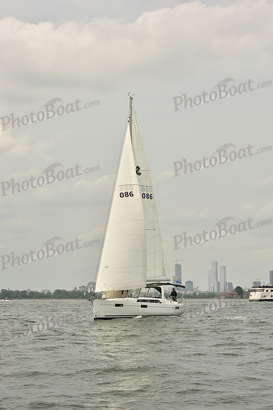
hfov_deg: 19.5
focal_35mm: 70
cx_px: 136
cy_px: 205
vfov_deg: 28.8
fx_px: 796
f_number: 11
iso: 250
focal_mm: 70
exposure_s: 1/640
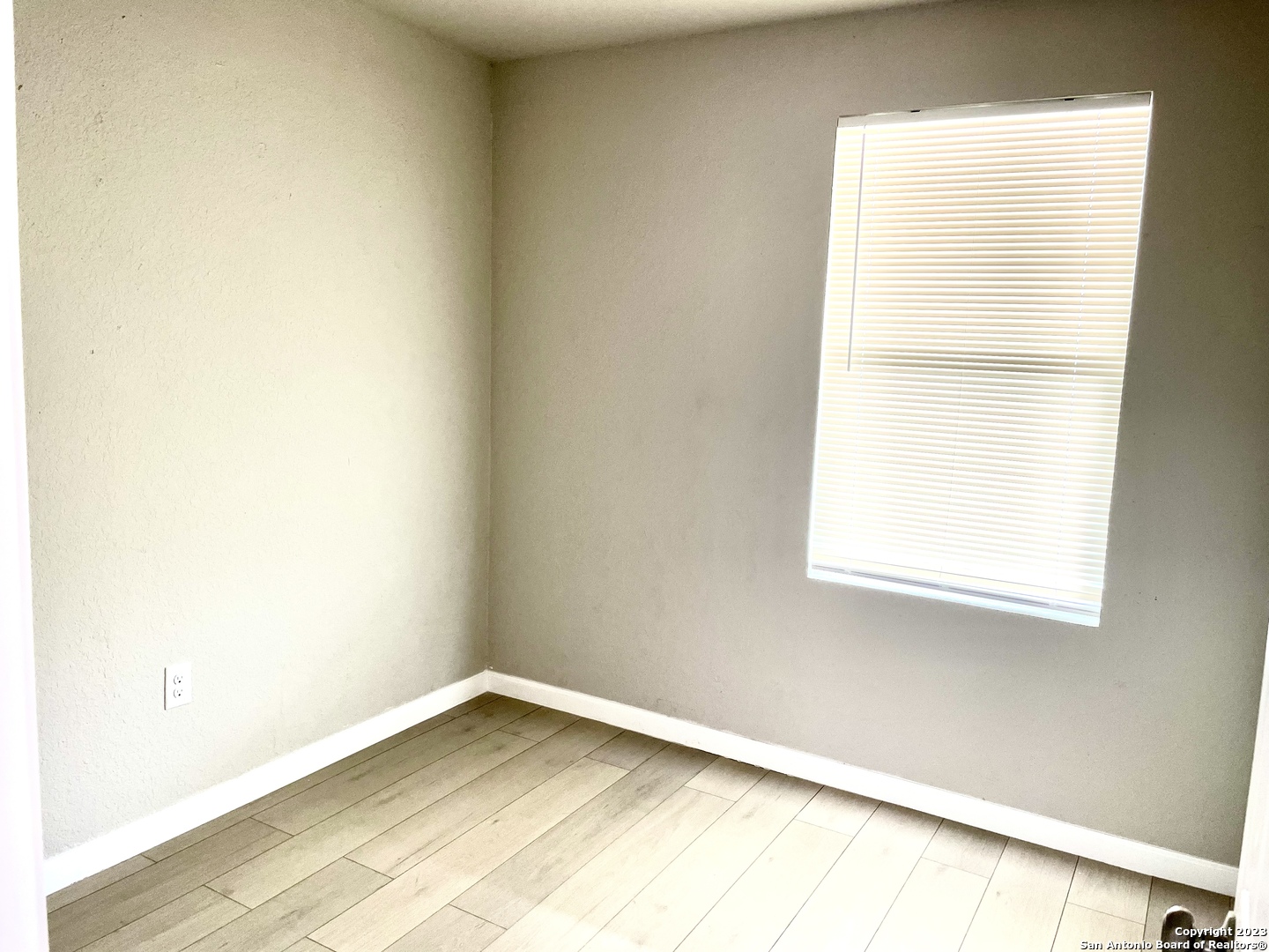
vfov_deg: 53.1
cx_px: 634
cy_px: 476
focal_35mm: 26
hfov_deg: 67.3
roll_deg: -2.1
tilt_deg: -6.9
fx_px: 953
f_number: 1.6
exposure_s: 1/60
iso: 80
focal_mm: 4.2
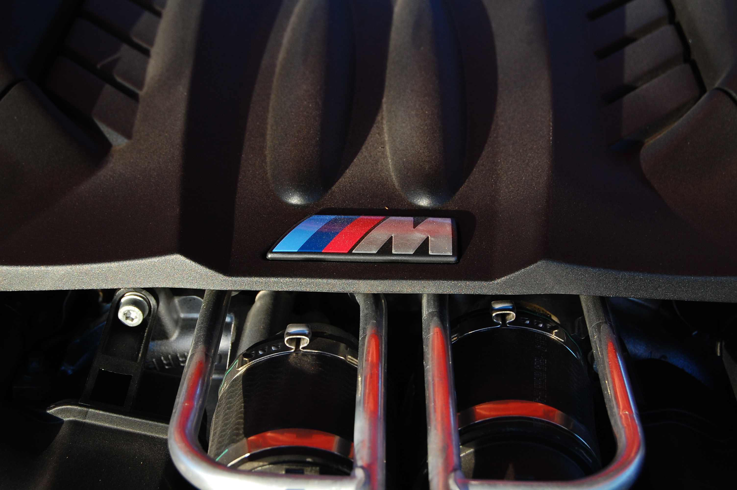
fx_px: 1381
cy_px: 245
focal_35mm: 68
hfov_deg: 29.9
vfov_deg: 20.1
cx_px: 368
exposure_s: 1/250
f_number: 8
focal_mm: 45
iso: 400
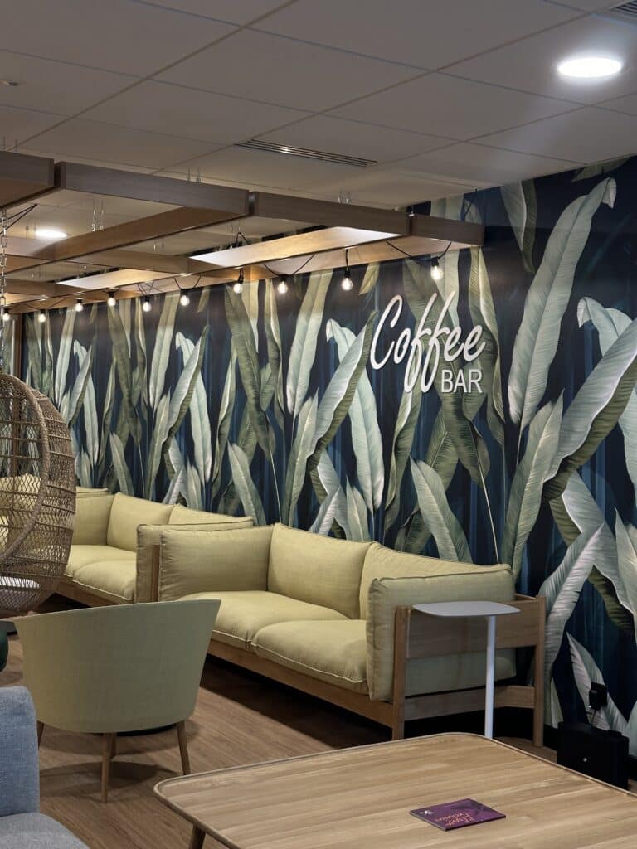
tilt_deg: -0.1
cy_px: 424
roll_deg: -2.8
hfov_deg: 30.3
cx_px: 318
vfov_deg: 39.7
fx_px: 1178
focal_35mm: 48
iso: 80
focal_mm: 6.86
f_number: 1.78
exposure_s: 1/50
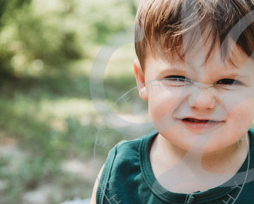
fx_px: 707
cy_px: 92
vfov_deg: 16.4
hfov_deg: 20.1
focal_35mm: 94
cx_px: 209
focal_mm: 58
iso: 200
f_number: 5
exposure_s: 1/125
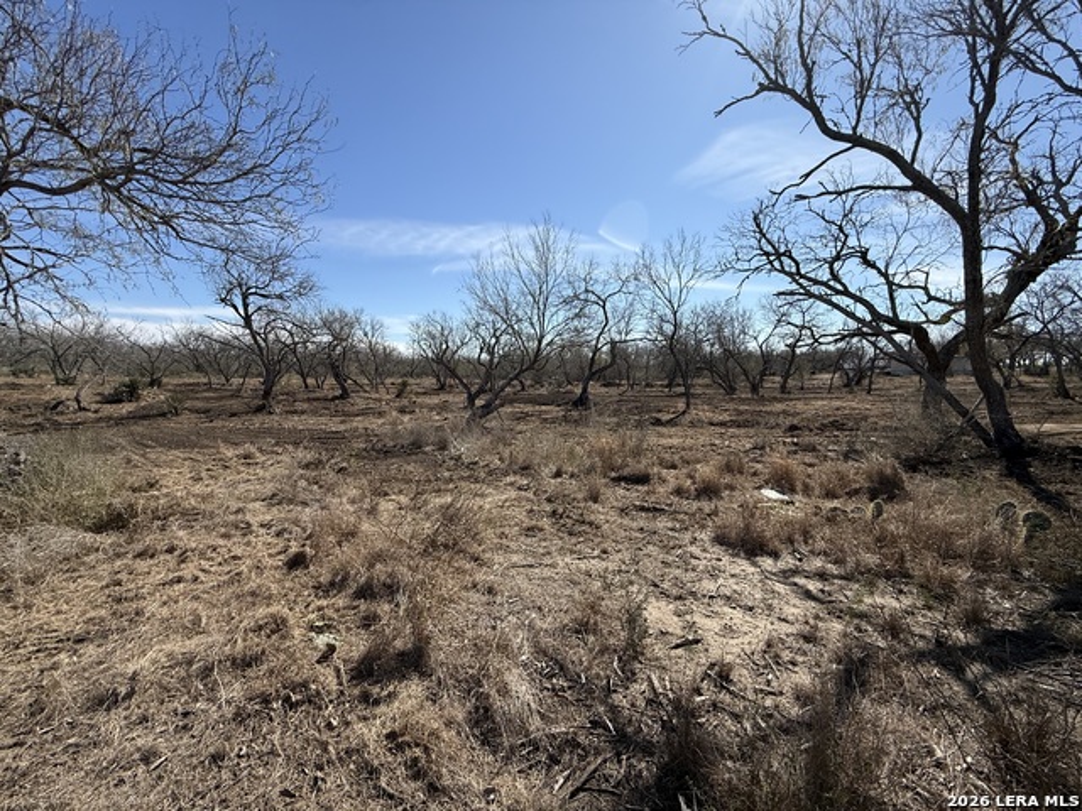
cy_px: 406
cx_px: 541
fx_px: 438
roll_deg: -0.3
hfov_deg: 102.1
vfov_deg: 85.7
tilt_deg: -4.1
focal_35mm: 14
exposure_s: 1/2976
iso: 50
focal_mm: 2.22
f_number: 2.2
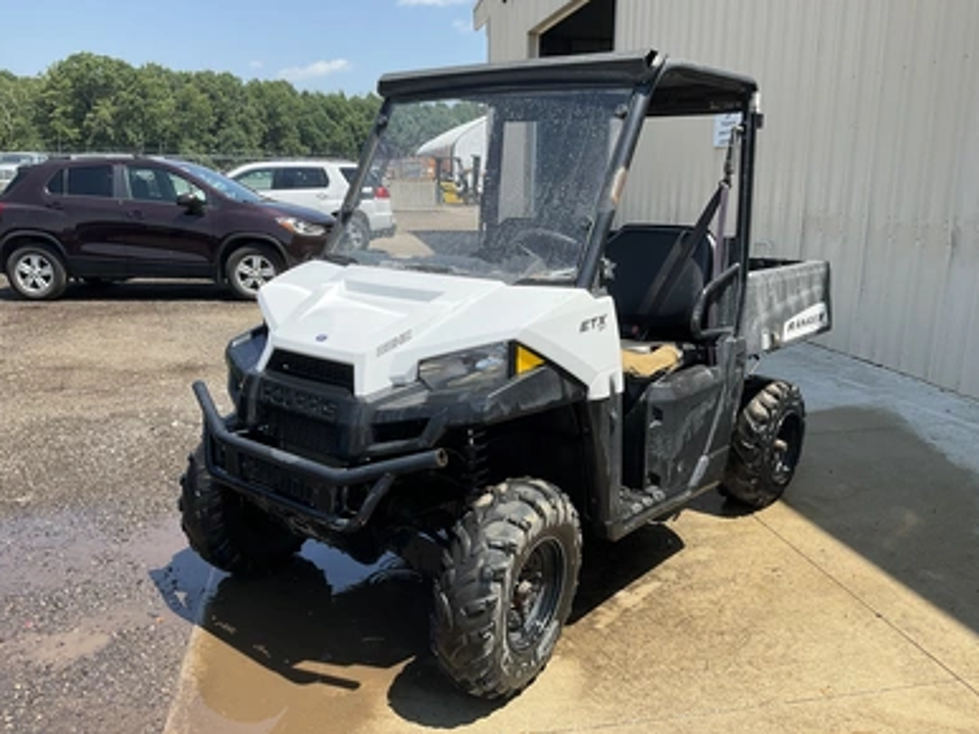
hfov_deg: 60.0
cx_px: 491
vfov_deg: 46.8
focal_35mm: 30
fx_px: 848
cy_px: 359
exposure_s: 1/1055
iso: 25
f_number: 1.8
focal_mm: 3
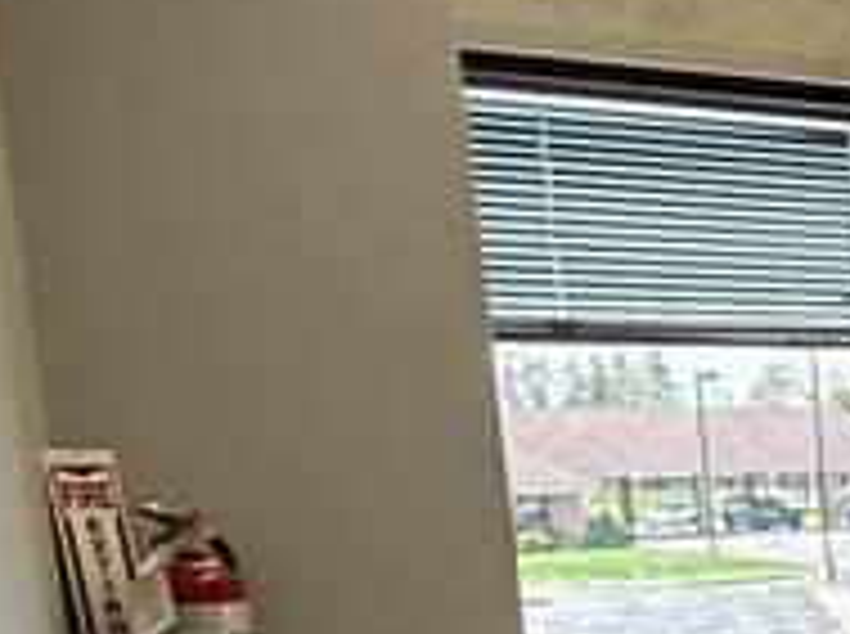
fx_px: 1863
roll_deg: +1.3
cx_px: 1740
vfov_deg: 18.5
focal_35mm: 76
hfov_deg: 17.5
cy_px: 724
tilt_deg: -6.6
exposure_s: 1/120
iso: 160
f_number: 2.2
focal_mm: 2.22
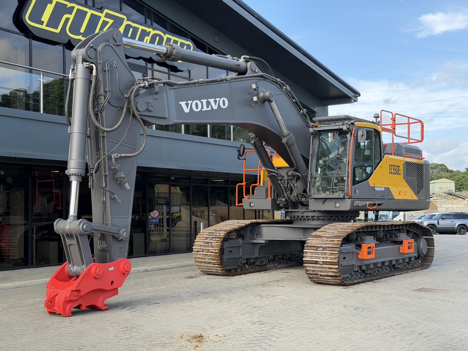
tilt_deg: +3.1
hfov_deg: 39.7
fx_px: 649
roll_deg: +0.4
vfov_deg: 30.3
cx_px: 234
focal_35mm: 48
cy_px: 176
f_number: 1.78
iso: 100
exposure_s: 1/810
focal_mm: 6.76
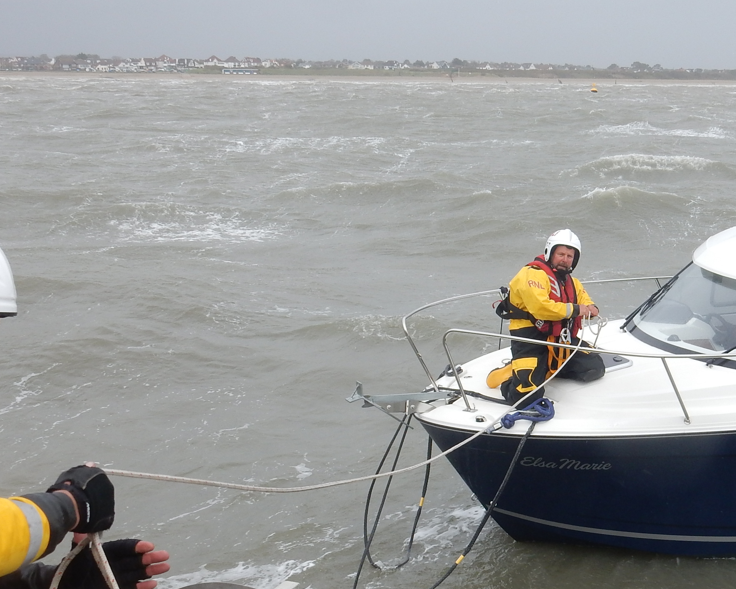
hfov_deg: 26.6
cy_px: 386
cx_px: 509
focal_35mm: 71
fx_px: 1547
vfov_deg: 21.5
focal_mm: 7.6
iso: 125
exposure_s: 1/800
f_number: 4.2
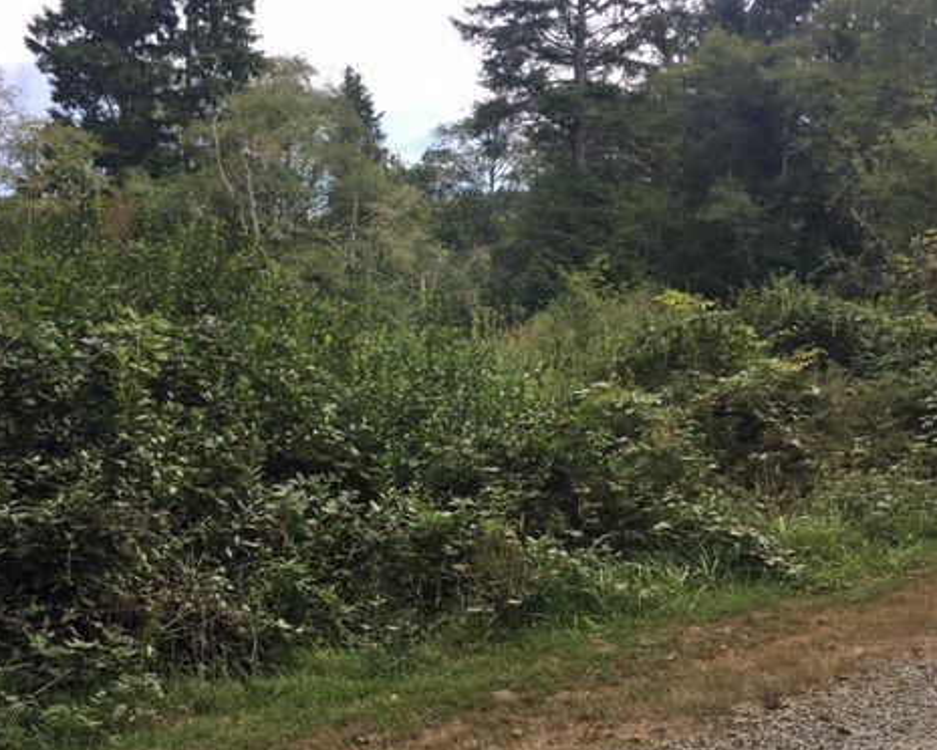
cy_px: 353
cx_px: 345
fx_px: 1082
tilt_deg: +2.7
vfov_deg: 38.2
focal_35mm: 39
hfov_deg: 46.4
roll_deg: +1.6
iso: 25
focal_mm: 4.15
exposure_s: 1/712
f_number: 2.2
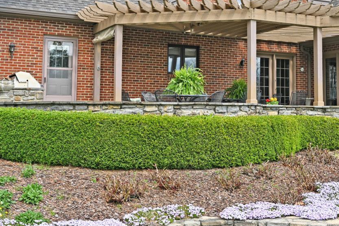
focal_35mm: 54
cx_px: 234
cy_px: 69
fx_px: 509
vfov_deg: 24.9
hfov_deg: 36.4
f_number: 6.3
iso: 100
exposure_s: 1/320
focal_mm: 30
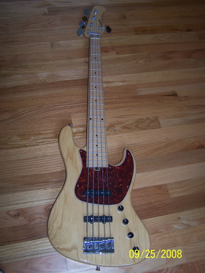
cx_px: 102
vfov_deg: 49.0
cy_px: 136
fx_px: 300
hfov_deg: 37.7
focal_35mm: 38
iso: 140
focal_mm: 6.3
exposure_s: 1/60
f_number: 2.8
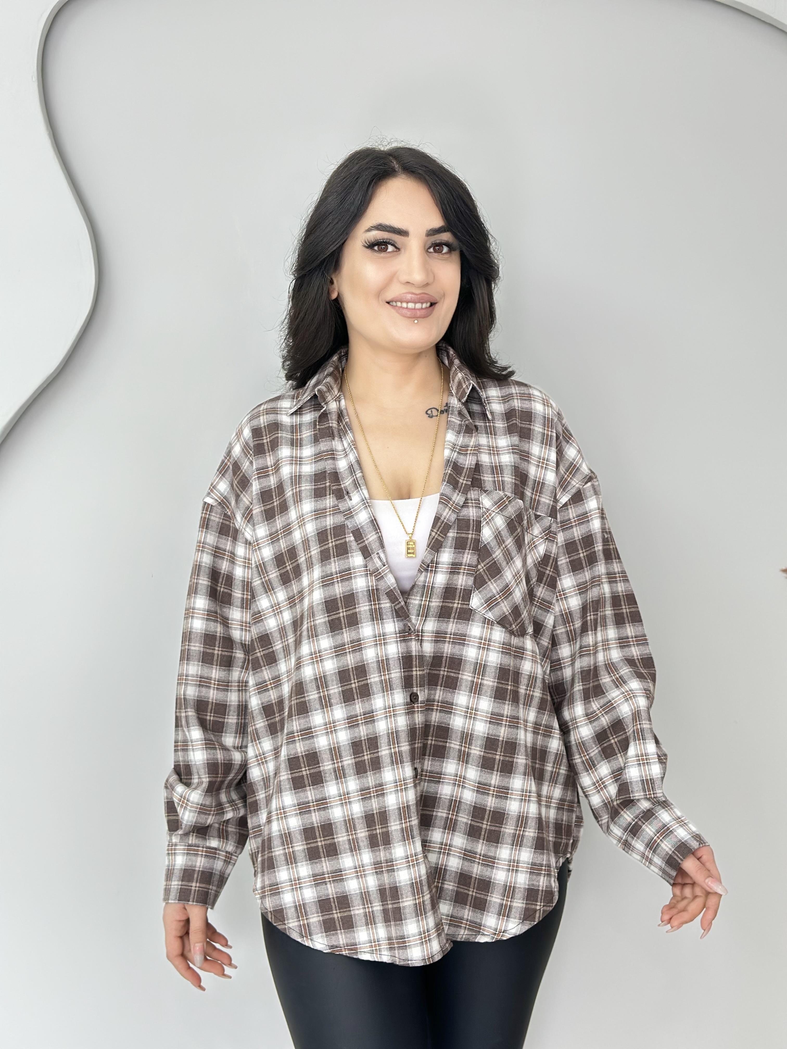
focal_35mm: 48
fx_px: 1455
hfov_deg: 30.3
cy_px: 524
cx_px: 394
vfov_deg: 39.7
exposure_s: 1/100
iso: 160
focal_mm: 6.86
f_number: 1.78
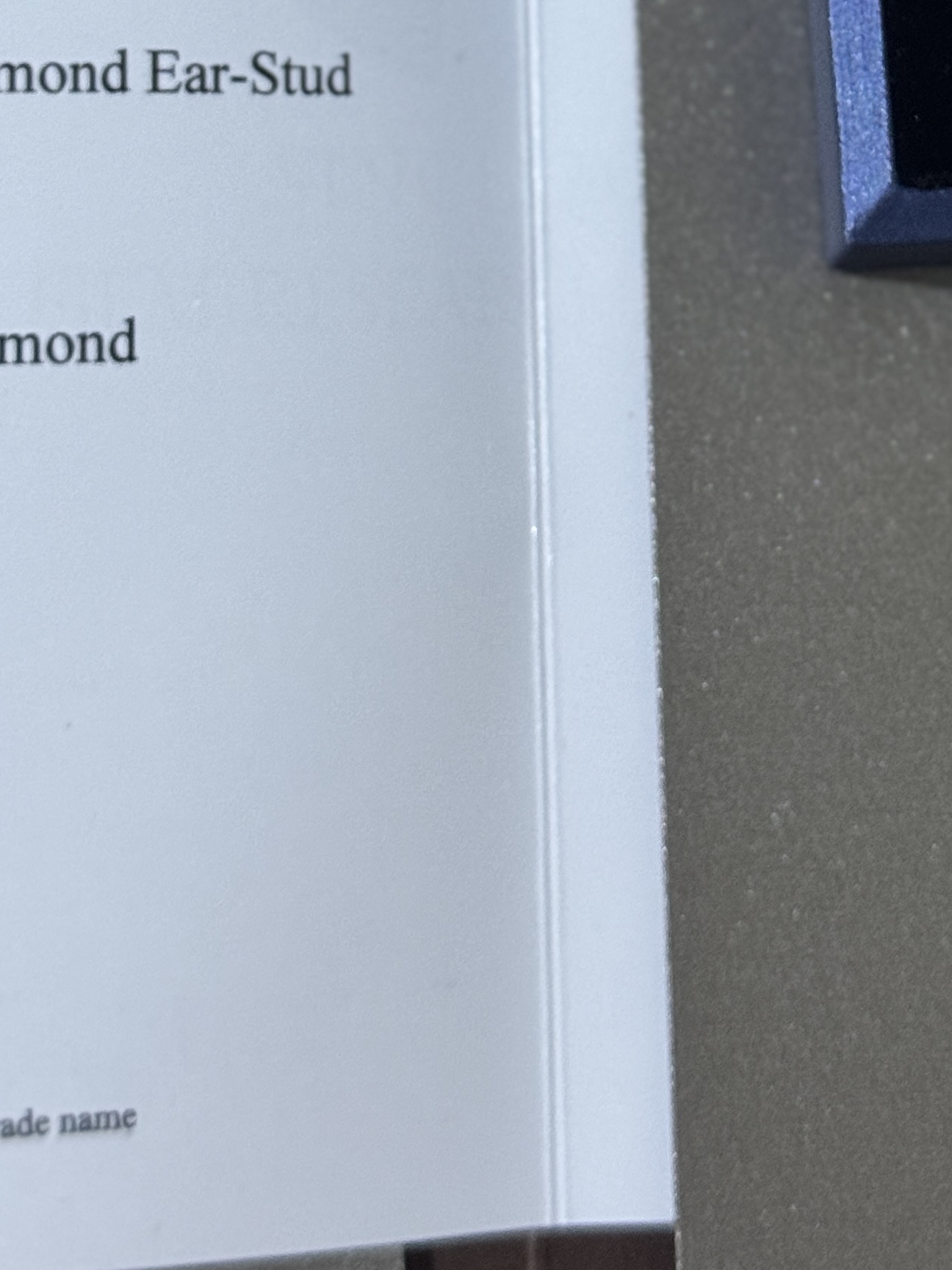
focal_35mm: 112
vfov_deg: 17.0
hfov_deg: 13.2
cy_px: -123
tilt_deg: -81.6
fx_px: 4107
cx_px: 679
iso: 500
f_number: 1.78
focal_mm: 6.76
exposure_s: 1/33
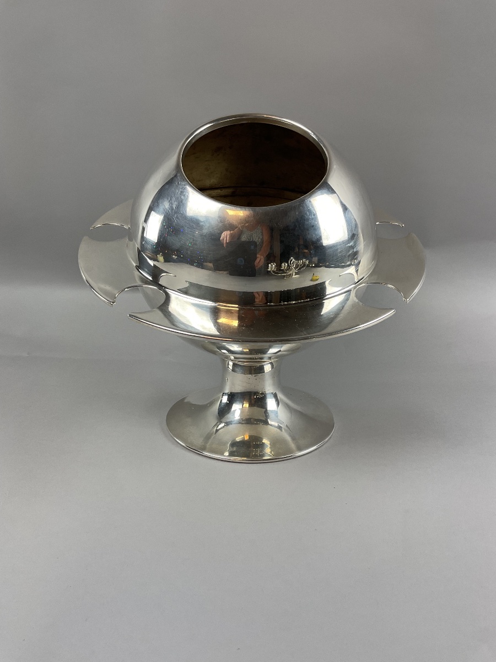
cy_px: 331
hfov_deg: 48.2
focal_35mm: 29
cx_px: 248
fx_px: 554
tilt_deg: -17.9
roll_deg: -0.1
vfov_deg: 61.7
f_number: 1.8
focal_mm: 3
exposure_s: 1/100
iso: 50
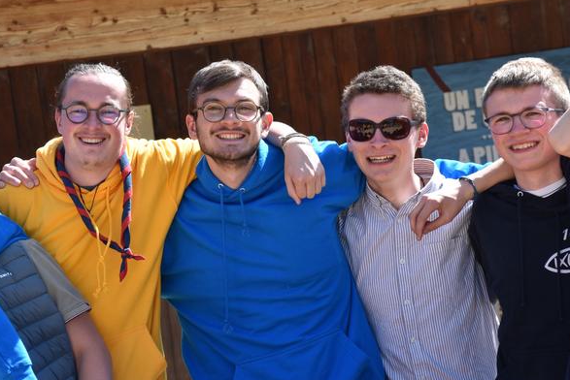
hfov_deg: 14.3
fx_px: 2265
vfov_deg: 9.6
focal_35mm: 143
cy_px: 180
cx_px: 242
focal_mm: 80
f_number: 8
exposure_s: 1/250
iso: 200
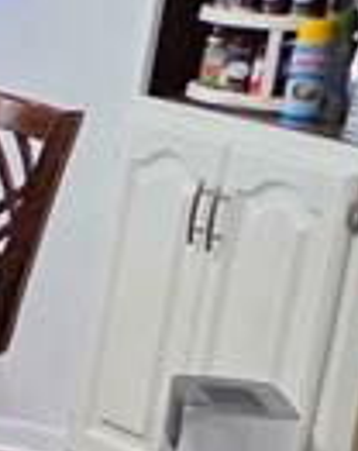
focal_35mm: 176
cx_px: -1191
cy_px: 351
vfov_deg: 11.0
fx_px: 2342
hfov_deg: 6.5
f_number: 1.8
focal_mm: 5.4
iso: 250
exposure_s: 1/120
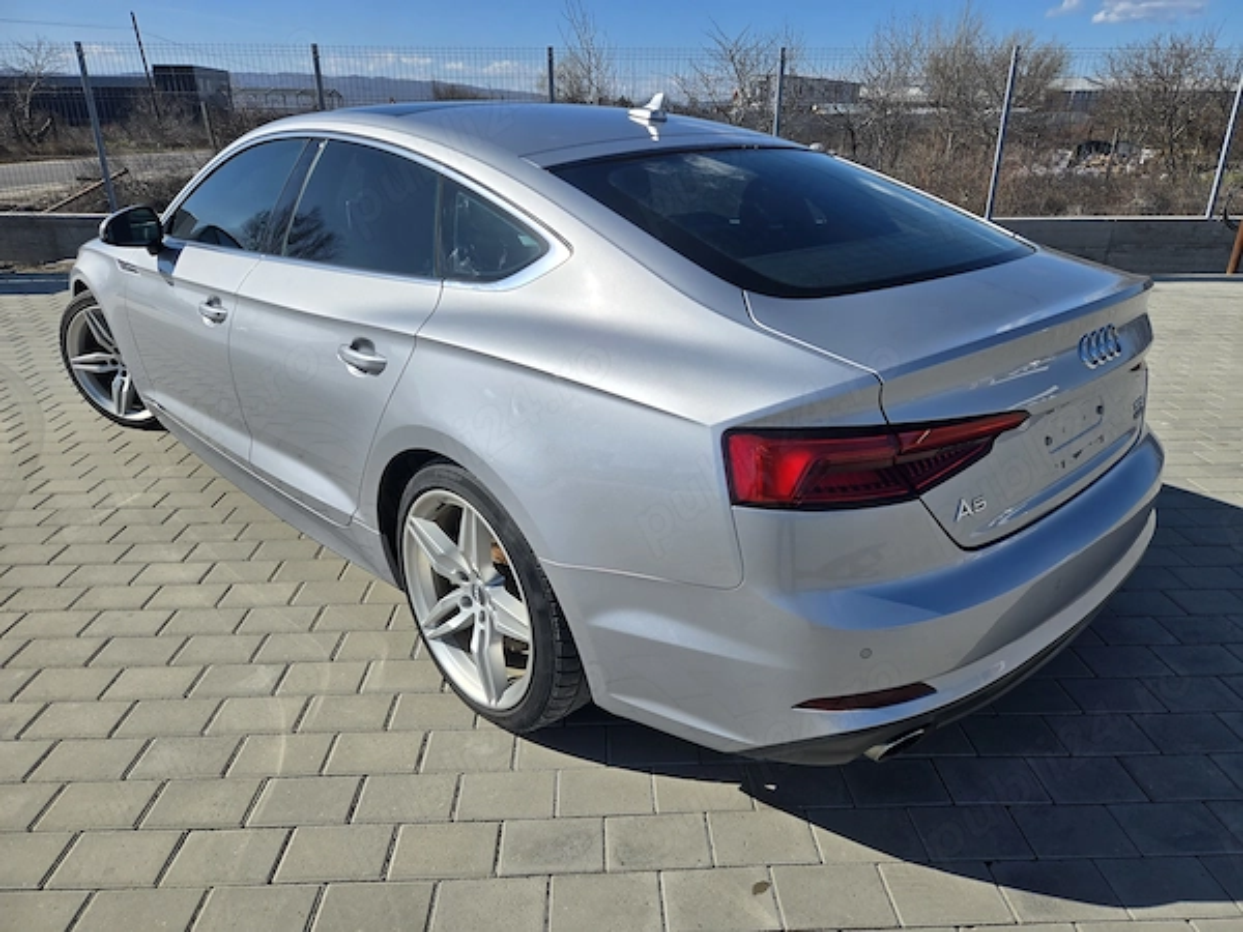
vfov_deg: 58.9
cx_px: 622
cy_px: 466
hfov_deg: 73.9
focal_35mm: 23
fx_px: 826
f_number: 1.8
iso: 25
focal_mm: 5.4
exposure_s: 1/3569
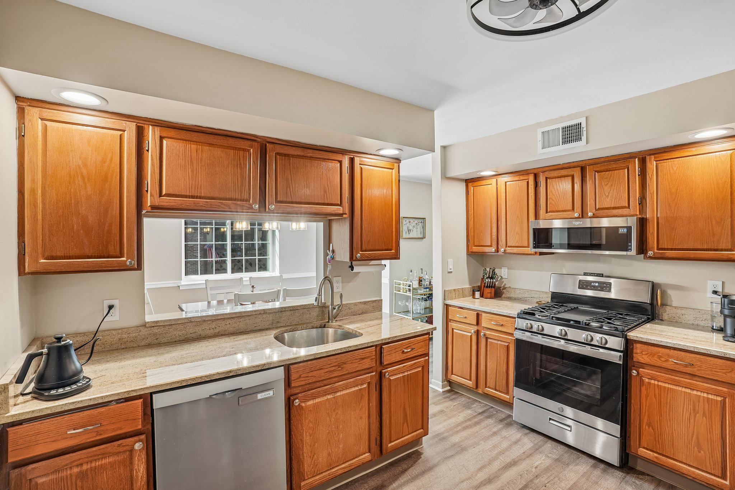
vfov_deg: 73.7
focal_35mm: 16
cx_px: 368
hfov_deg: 96.7
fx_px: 327
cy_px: 245
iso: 320
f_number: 8
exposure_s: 1/20
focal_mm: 16
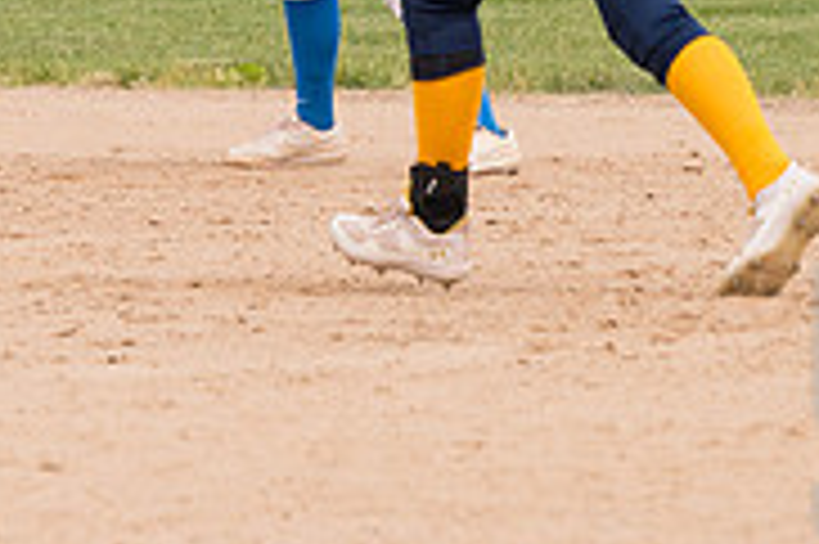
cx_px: 310
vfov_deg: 1.4
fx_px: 21752
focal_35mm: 957
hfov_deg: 2.2
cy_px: -202
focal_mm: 200
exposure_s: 1/1600
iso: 320
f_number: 5.6
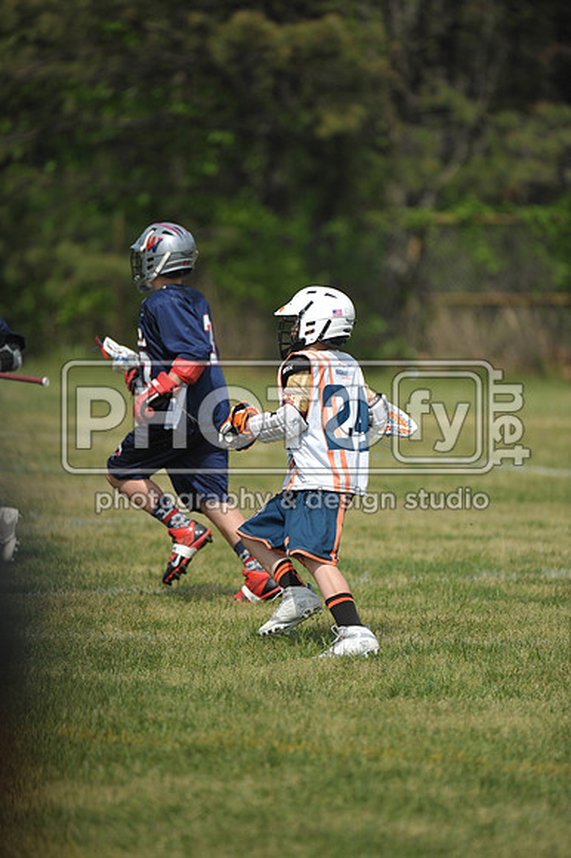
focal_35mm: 330
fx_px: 7860
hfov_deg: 4.2
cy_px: 429
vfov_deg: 6.2
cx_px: 286
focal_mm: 330
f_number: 4
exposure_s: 1/5000
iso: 640
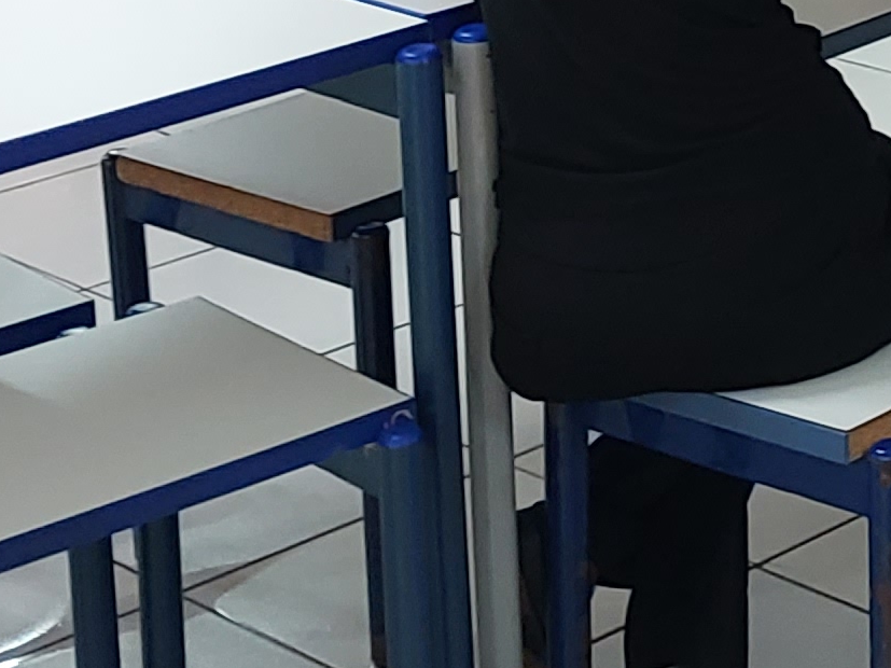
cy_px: -461
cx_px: 1324
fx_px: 3809
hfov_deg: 12.7
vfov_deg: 9.6
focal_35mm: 148
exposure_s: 1/60
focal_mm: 4.6
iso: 160
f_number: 1.8
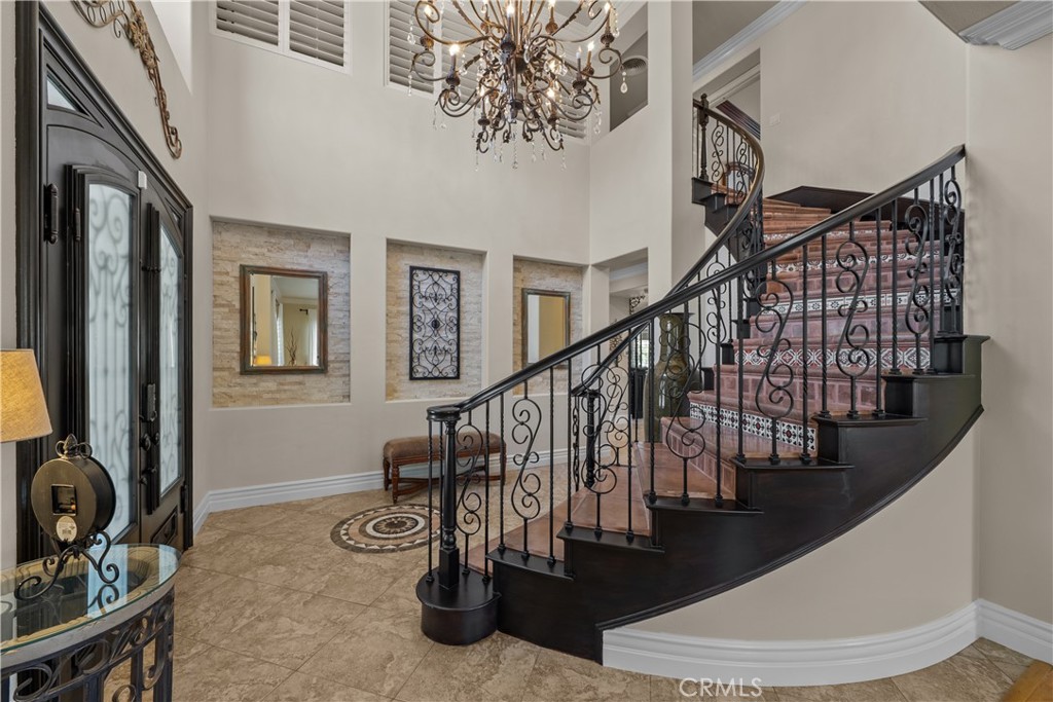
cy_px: 351
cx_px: 526
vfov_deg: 85.4
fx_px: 380
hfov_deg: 108.3
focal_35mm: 13
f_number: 9
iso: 125
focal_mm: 13
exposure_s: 1/1.67
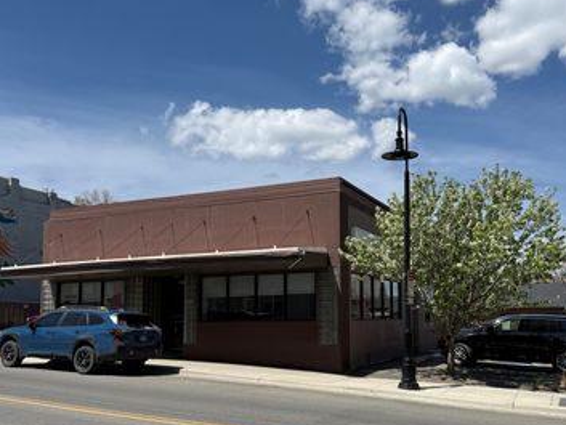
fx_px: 556
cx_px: 322
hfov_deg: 53.8
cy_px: 275
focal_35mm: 34
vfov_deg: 41.4
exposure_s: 1/6711
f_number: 1.78
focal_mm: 6.76
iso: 80
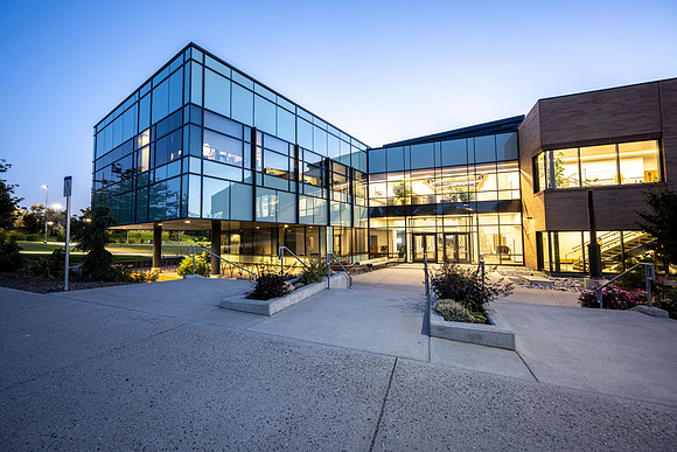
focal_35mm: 14
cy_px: 226
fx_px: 263
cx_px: 338
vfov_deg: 81.2
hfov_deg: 104.2
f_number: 8
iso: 100
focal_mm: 14
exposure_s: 2.5
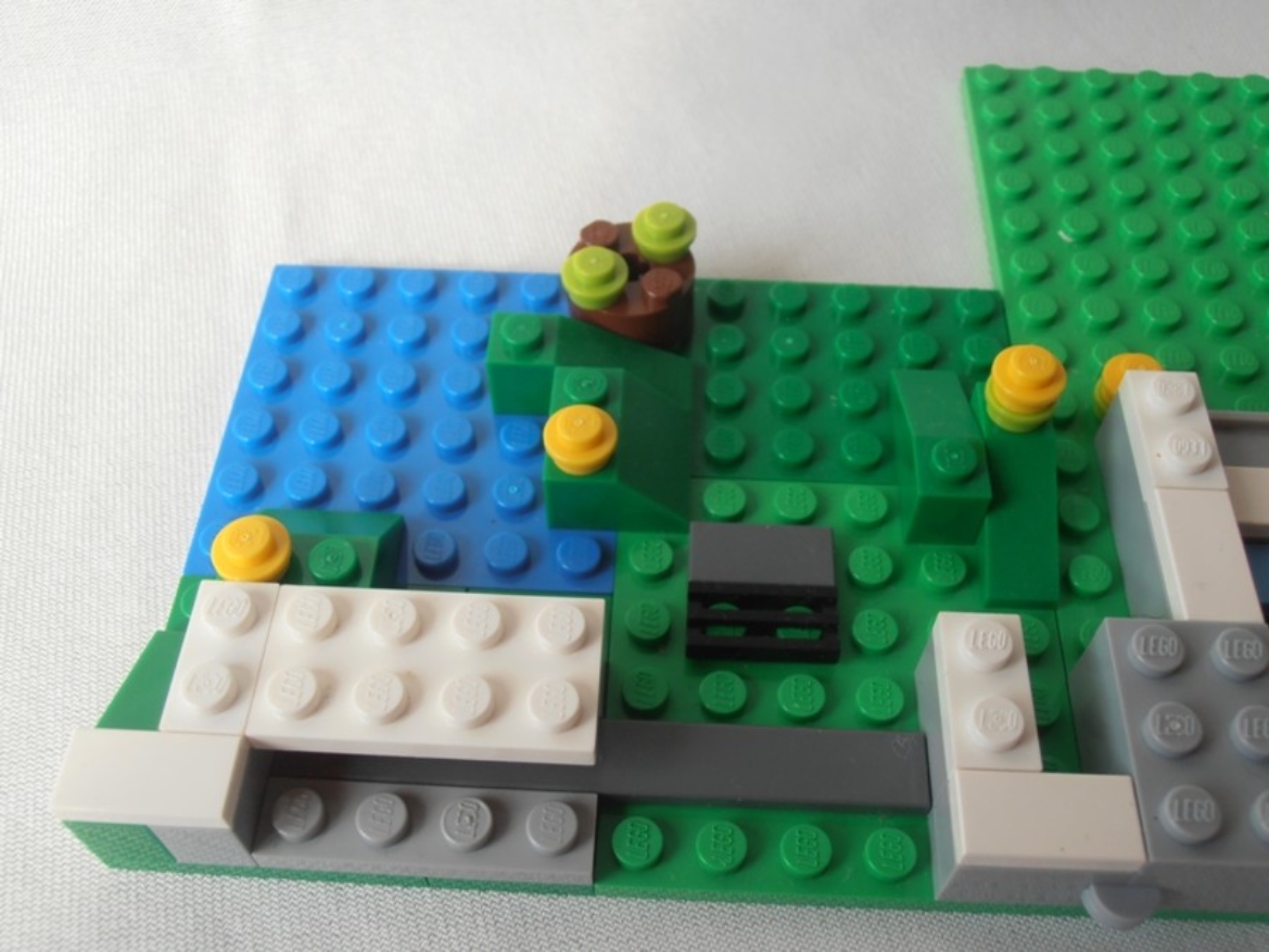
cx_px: 634
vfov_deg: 38.7
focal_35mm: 37
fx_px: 1356
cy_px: 476
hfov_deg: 50.1
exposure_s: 1/80
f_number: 3.9
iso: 80
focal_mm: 6.61
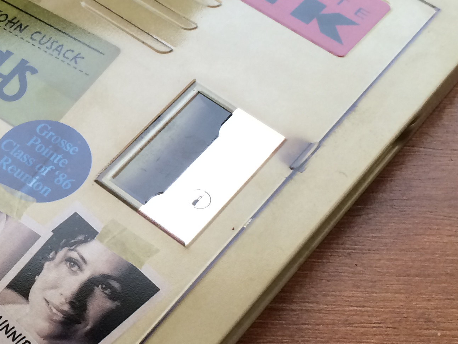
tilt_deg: -56.5
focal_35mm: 73
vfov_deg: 20.2
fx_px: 966
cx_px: 57
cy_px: 172
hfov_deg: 25.9
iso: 32
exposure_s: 1/30
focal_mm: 4.15
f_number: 2.2
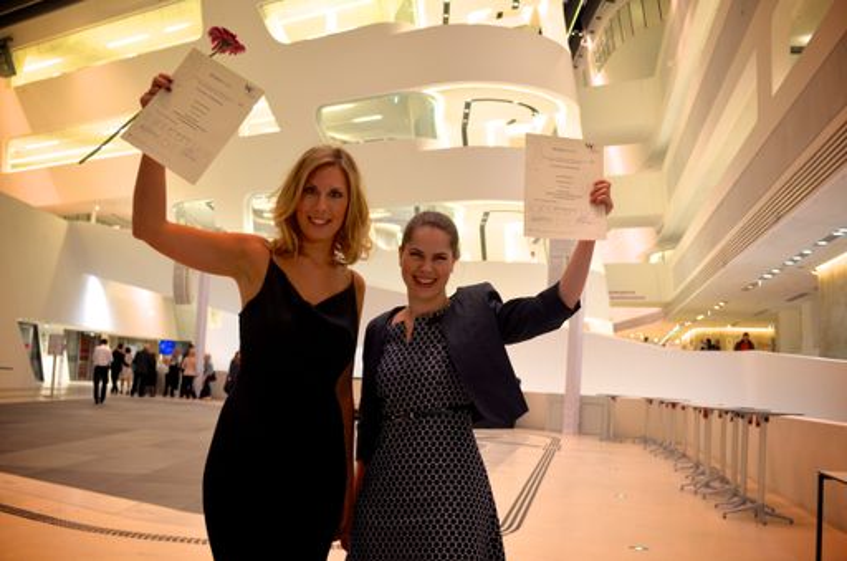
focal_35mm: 44
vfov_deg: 30.7
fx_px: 1021
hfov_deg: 45.0
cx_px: 424
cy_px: 280
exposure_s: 1/40
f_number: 4.5
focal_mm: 29
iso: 400
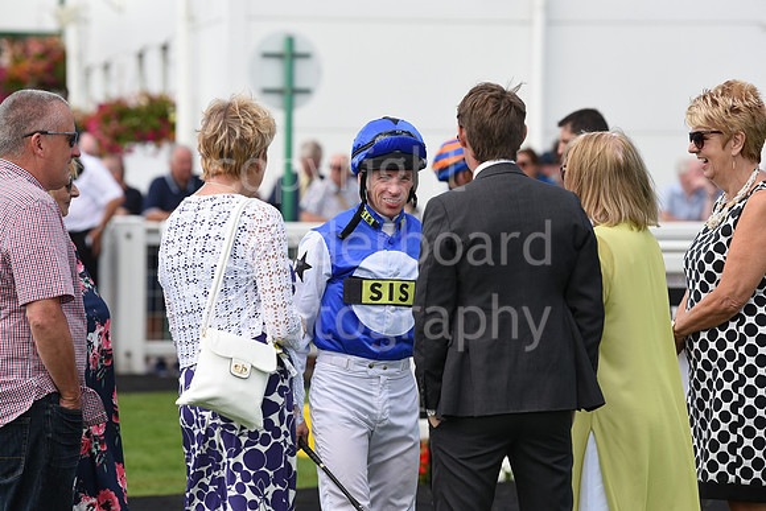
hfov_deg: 10.3
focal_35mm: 200
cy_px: 256
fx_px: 4256
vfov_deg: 6.9
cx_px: 383
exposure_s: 1/1250
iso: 500
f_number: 5.6
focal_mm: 200
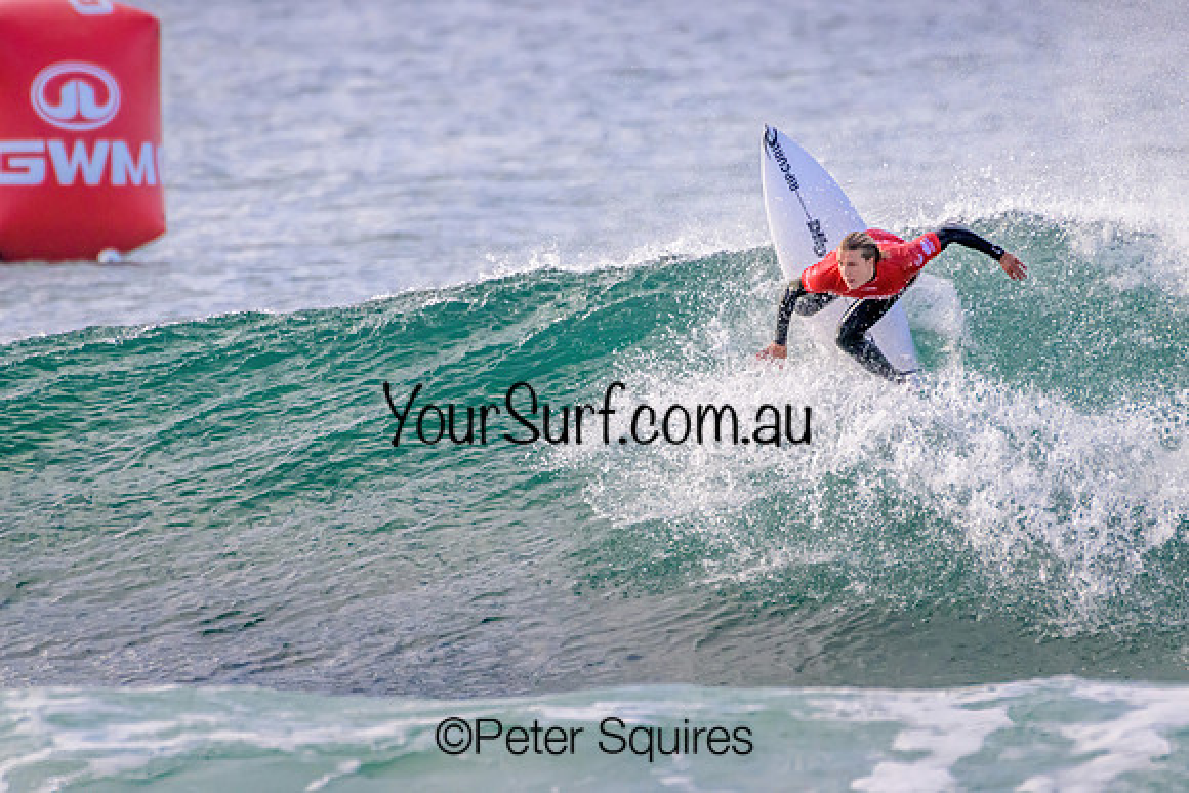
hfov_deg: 2.0
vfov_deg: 1.4
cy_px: 393
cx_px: 600
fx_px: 33315
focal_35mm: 1008
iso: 3600
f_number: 11
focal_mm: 1000
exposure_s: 1/3200
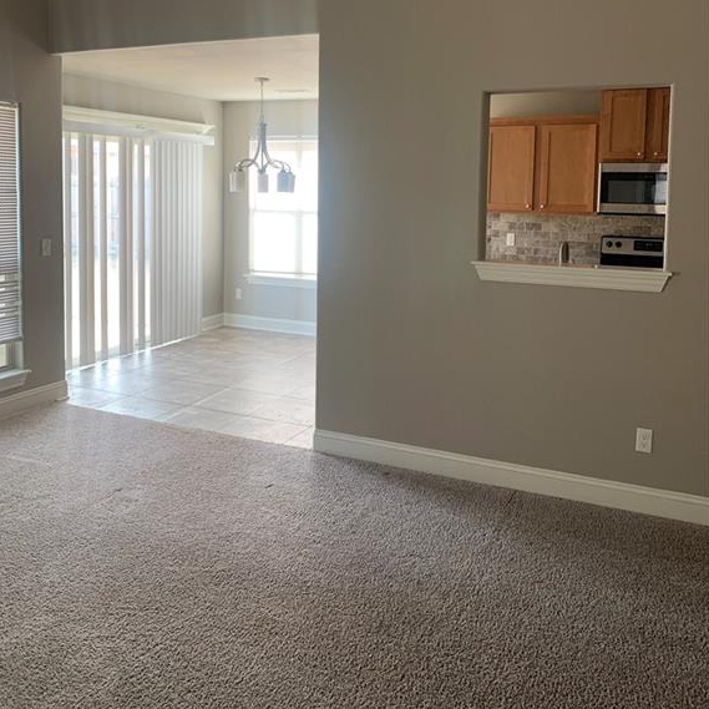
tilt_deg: -3.9
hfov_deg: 52.5
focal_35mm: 31
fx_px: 718
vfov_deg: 51.6
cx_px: 354
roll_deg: -1.1
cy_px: 240
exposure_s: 1/92
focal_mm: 4.25
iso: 100
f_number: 1.8
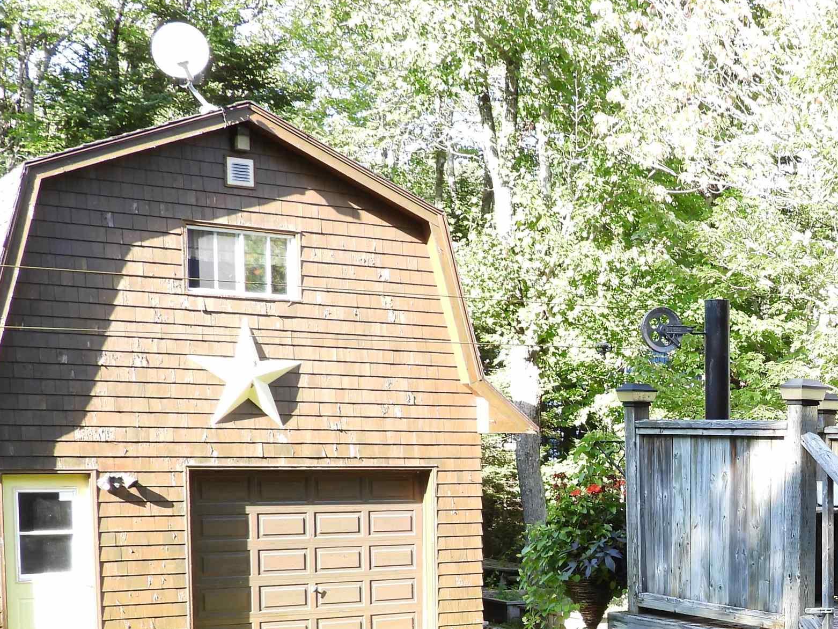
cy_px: 584
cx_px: 811
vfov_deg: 24.0
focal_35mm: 59
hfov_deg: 30.7
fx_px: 1429
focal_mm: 5.4
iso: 100
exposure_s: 1/125
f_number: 3.2
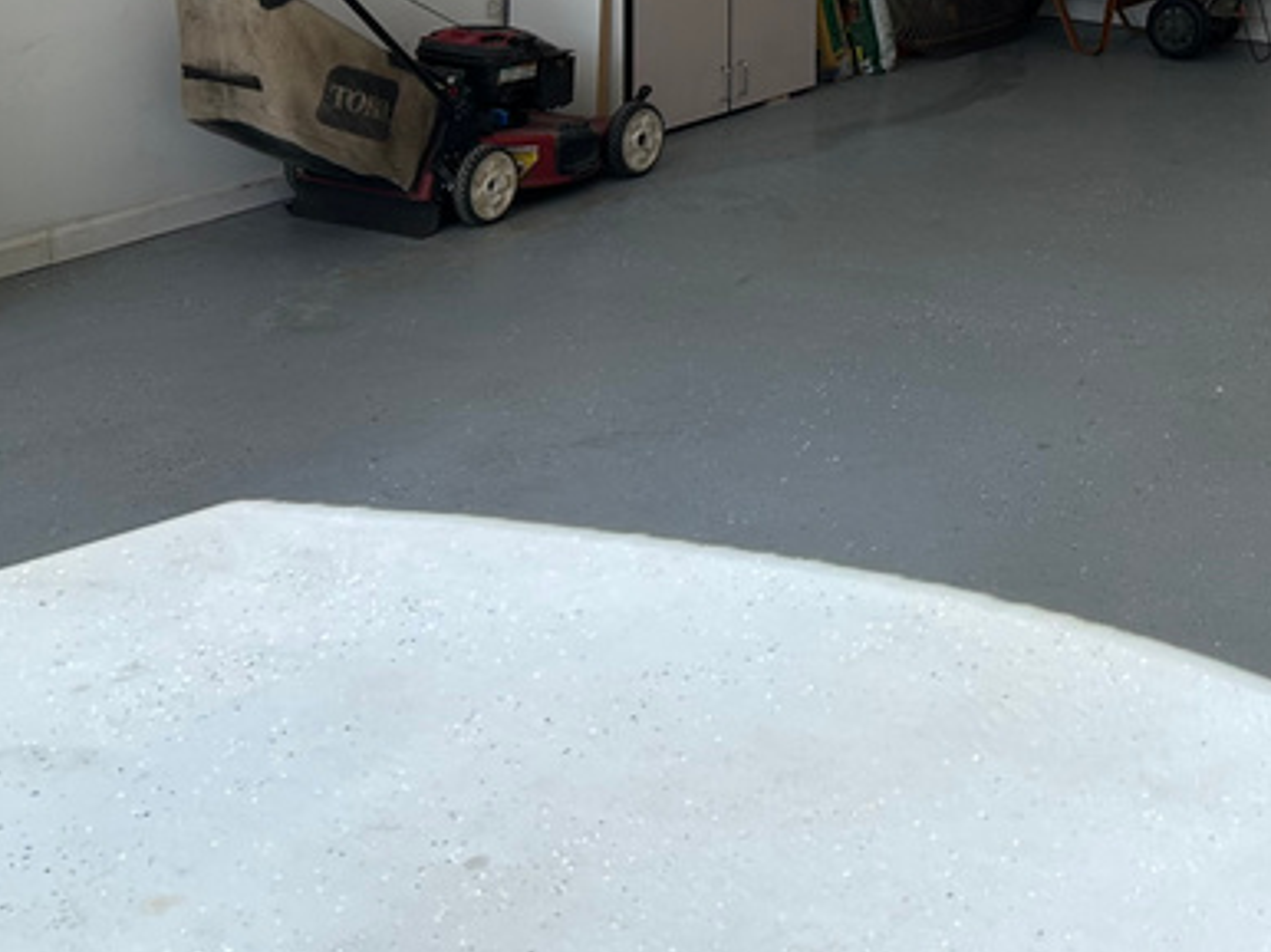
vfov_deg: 20.5
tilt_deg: -8.5
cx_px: 1314
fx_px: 2532
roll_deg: -1.9
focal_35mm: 69
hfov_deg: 26.5
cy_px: -49
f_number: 1.5
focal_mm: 5.7
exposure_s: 1/666
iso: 50
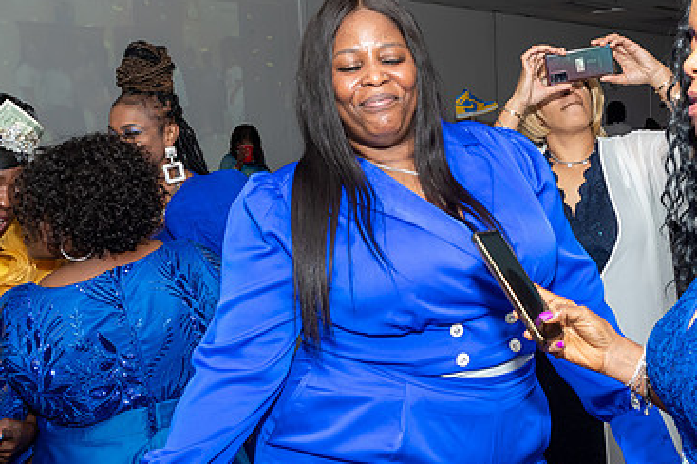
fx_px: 870
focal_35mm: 45
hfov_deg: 42.9
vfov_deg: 29.8
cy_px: 216
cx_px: 476
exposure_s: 1/250
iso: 400
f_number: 6.3
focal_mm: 17
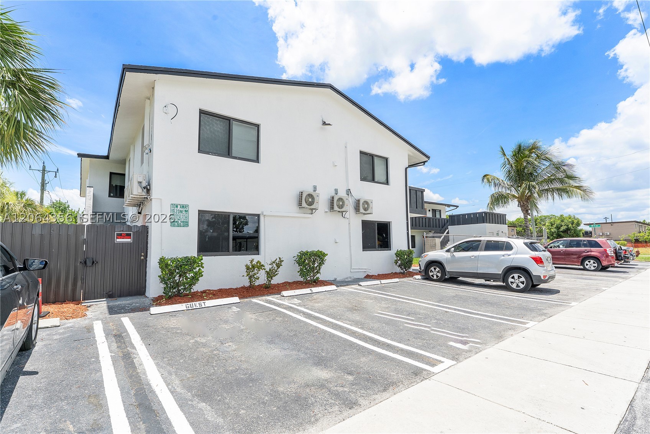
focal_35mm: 16
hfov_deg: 95.3
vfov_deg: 72.4
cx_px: 325
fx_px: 296
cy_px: 217
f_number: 10
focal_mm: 16.4
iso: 500
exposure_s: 1/1000
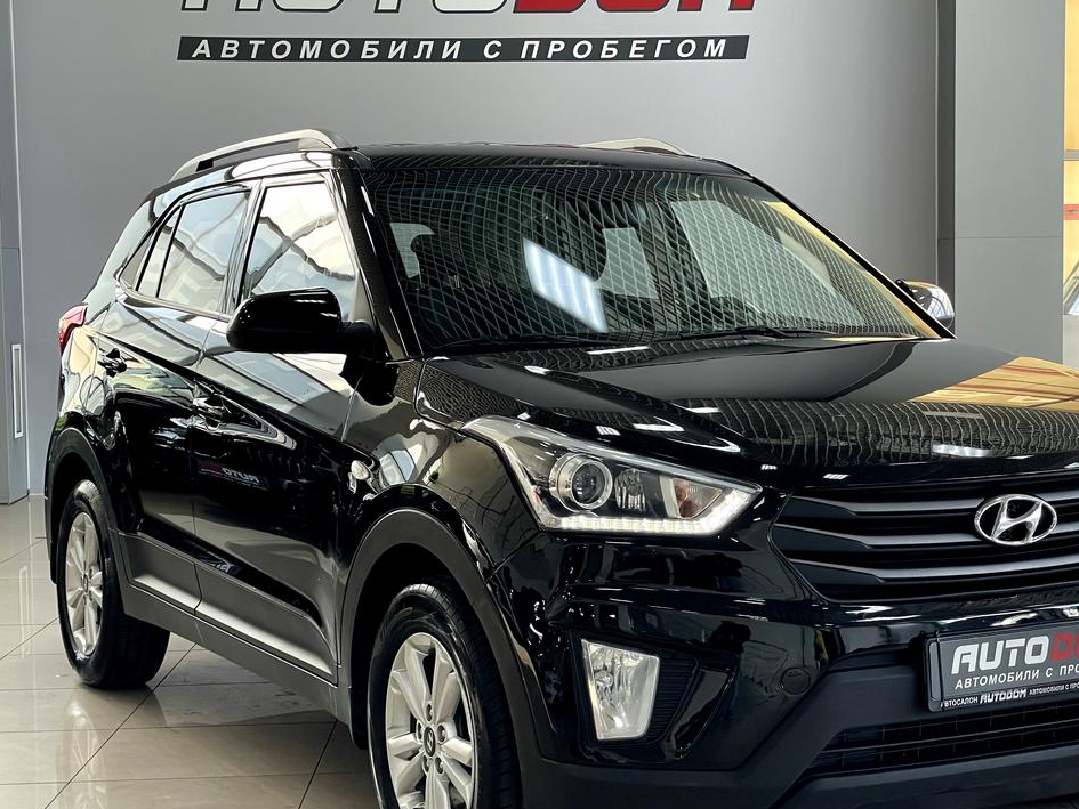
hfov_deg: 29.3
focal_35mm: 66
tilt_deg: -3.3
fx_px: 2058
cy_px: 432
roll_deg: +0.8
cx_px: 638
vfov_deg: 22.3
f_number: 2
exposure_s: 1/99
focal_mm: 6
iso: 100
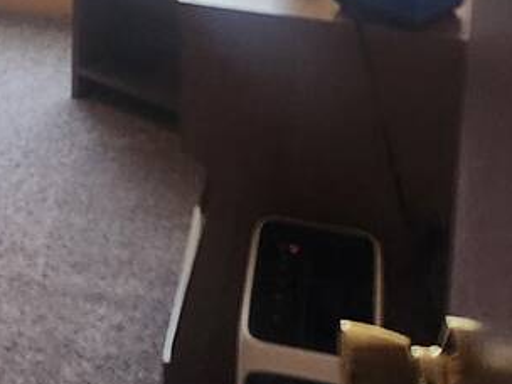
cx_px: -344
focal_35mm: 121
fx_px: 1790
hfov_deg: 14.7
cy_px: -386
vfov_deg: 11.1
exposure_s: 1/120
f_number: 1.8
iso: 640
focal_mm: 5.54
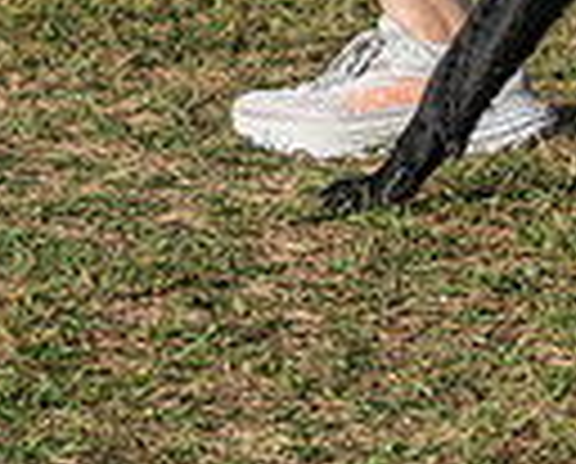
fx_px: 7005
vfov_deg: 3.7
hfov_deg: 4.7
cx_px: 556
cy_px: -532
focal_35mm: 410
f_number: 4.5
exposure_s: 1/1250
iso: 125
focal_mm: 83
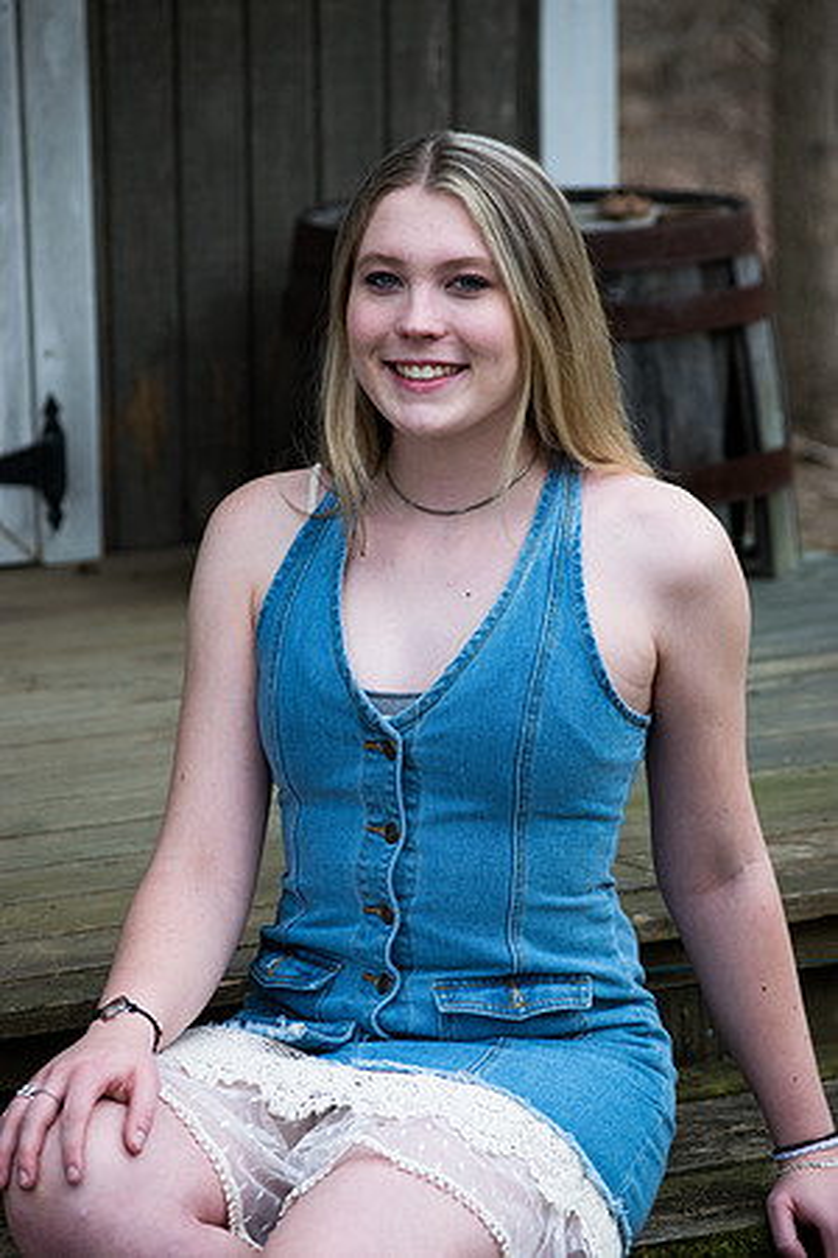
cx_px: 419
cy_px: 629
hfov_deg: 9.0
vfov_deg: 13.4
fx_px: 5342
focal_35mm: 153
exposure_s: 1/400
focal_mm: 102
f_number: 5
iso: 400
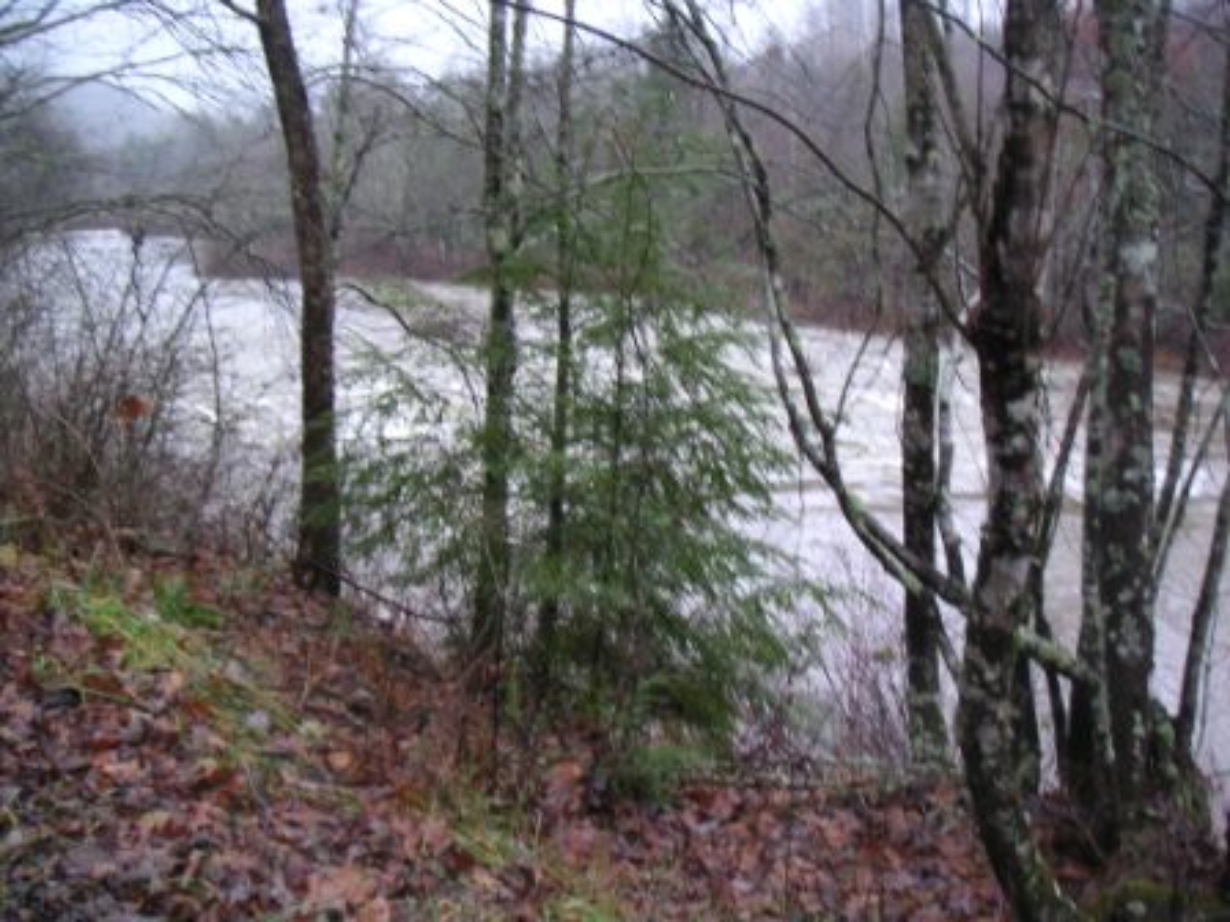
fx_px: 1350
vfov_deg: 37.7
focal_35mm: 38
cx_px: 615
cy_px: 461
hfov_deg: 49.0
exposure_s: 1/45
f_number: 2.8
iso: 64
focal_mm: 6
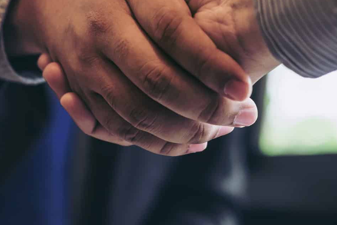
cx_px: 145
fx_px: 1086
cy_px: 42
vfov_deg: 11.8
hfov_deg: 17.6
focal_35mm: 116
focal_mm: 35
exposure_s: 1/100
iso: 250
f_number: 2
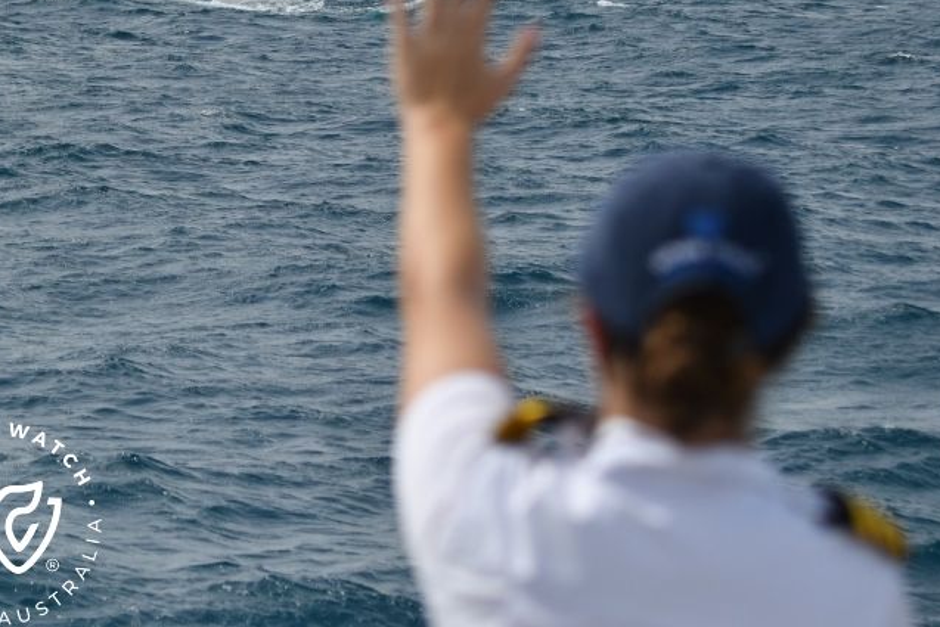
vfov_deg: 11.1
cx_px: 484
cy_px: 241
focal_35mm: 123
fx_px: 3212
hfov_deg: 16.6
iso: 560
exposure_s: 1/8000
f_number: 5
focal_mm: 98
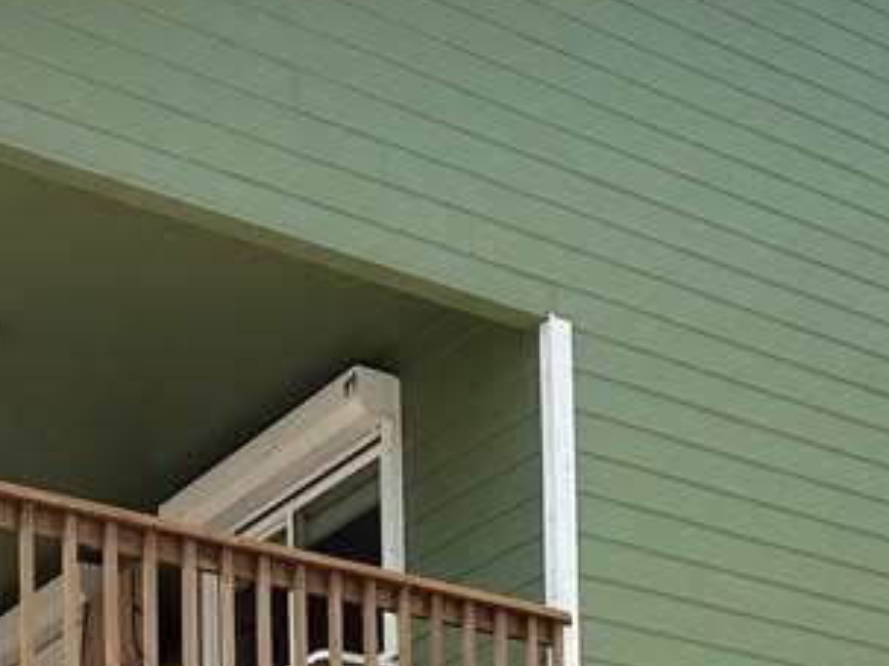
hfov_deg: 22.2
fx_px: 2259
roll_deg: +0.2
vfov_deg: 15.2
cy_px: 1062
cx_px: 610
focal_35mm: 88
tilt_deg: +8.0
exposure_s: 1/2841
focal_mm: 5.7
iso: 50
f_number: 1.5
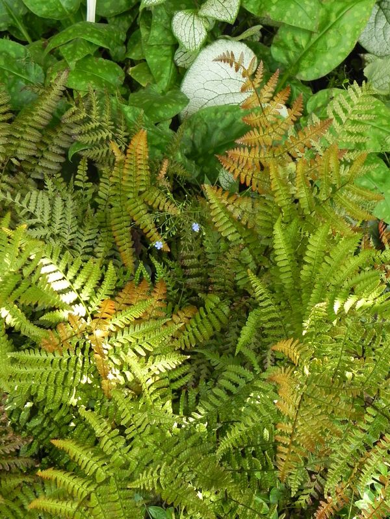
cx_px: 195
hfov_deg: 28.0
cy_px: 260
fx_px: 781
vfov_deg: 36.8
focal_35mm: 52
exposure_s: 1/160
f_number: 4
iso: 160
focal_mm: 9.2
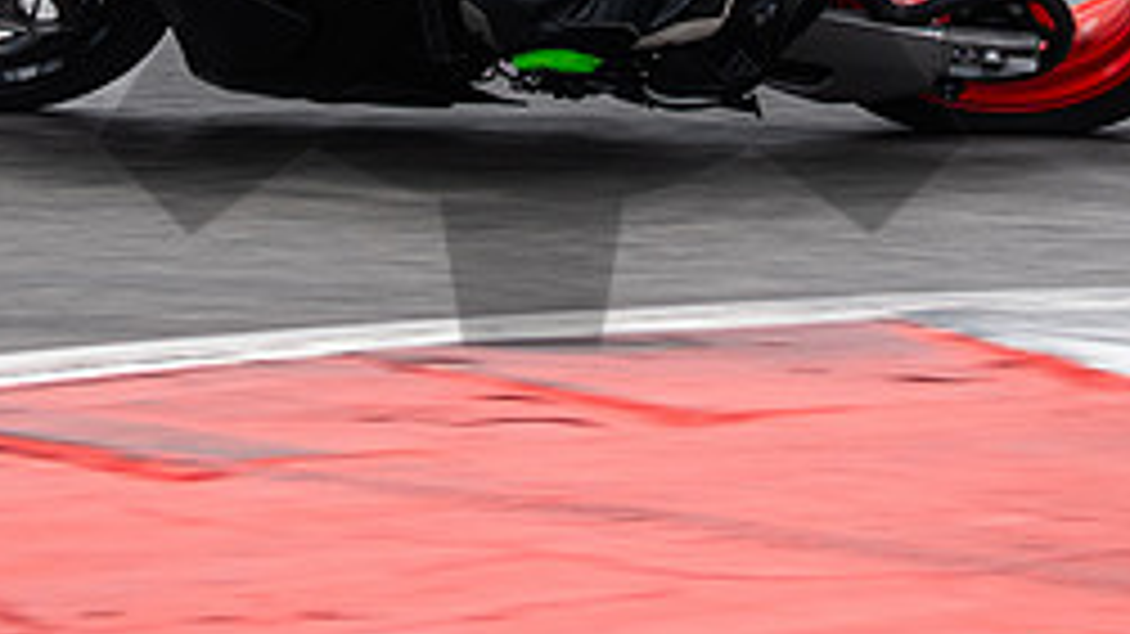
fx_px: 15216
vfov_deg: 2.4
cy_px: -200
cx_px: 531
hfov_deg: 4.3
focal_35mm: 508
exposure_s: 1/250
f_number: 3.6
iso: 160
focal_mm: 140
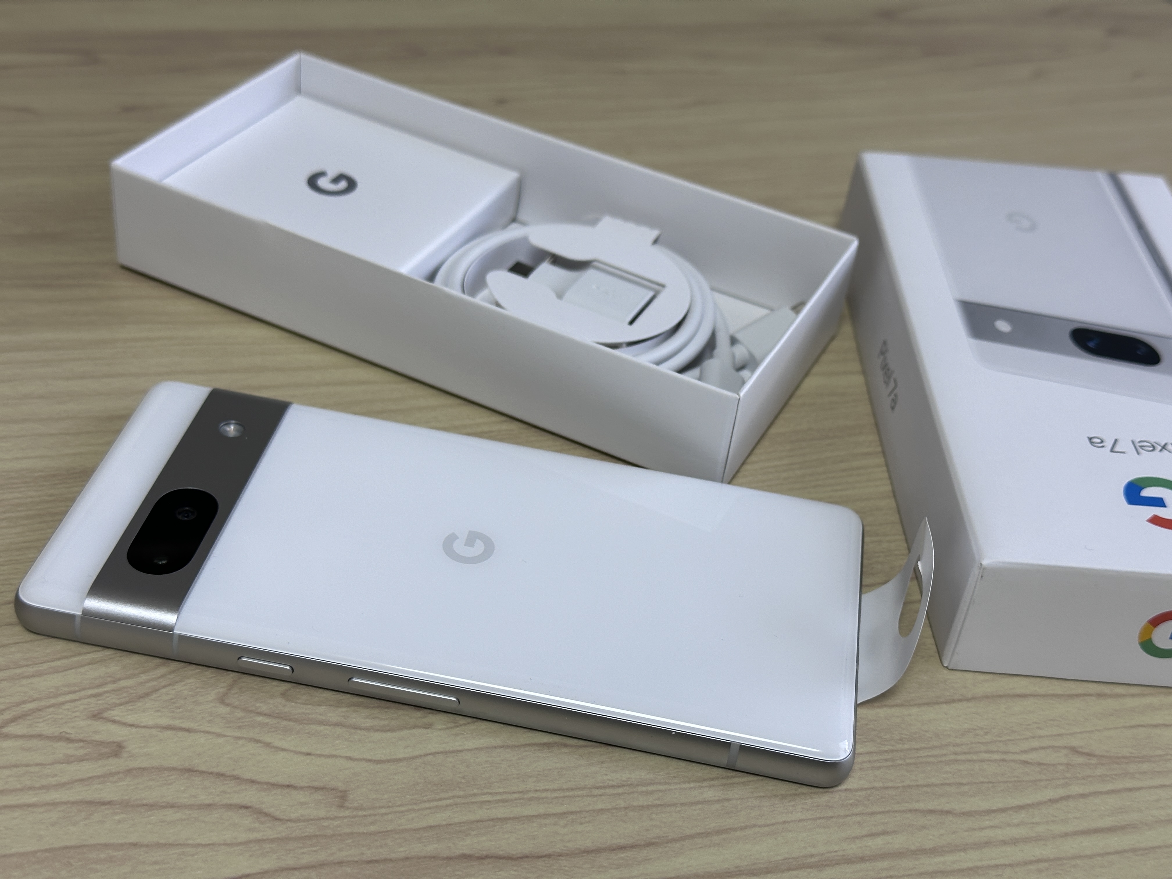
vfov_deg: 30.3
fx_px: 1625
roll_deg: -7.6
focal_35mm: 48
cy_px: 440
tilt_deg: -37.7
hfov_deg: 39.7
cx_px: 586
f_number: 1.78
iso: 80
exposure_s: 1/100
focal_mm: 6.86
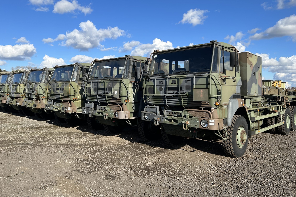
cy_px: 87
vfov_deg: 46.3
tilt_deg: +1.3
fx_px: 230
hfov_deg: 65.5
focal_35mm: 28
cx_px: 145
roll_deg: -0.8
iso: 50
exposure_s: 1/3704
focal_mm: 5.7
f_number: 1.5
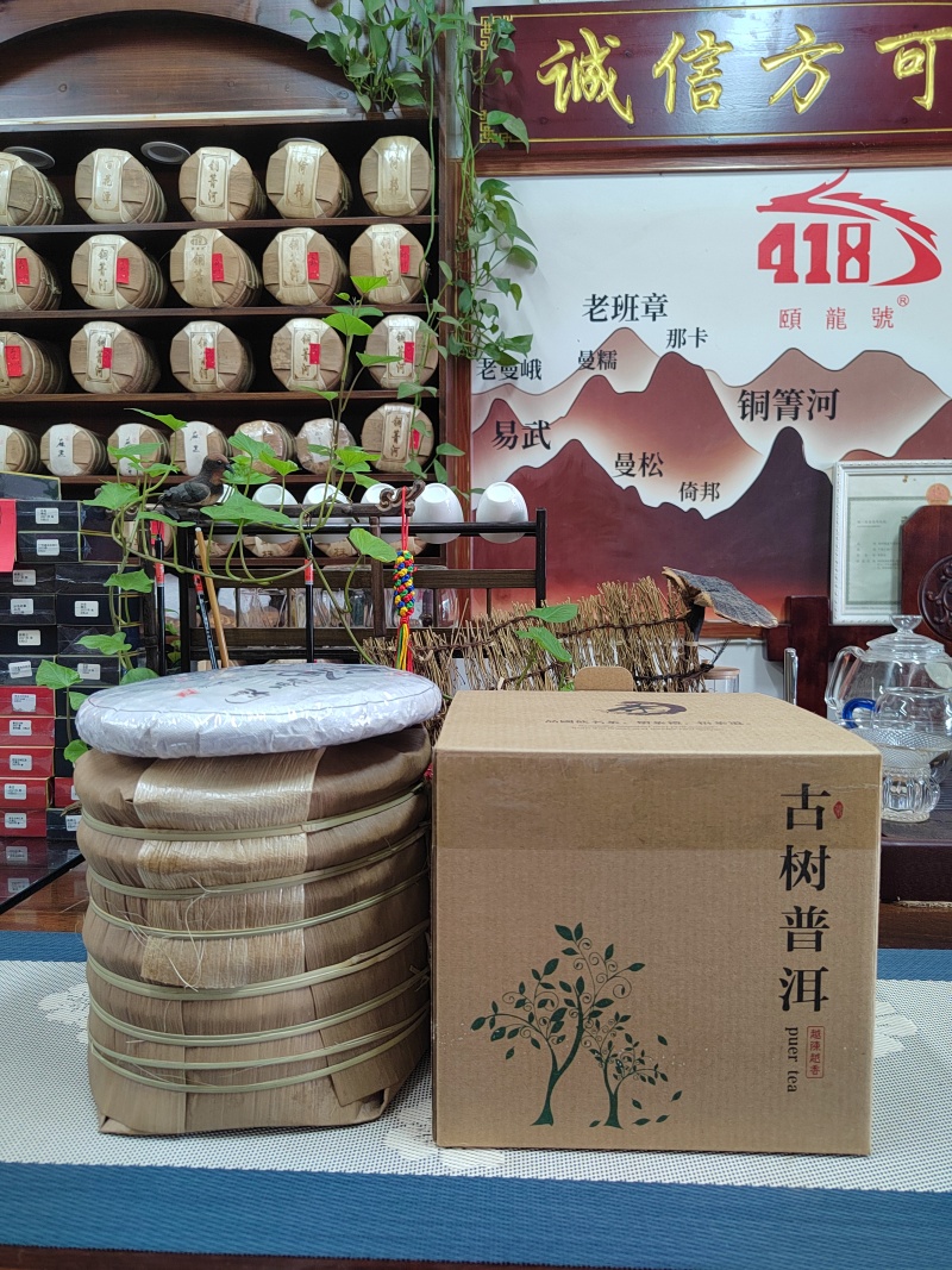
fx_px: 844
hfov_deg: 58.9
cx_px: 476
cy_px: 635
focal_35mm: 23
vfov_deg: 73.9
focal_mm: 5.52
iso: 1153
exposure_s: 1/50
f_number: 1.9
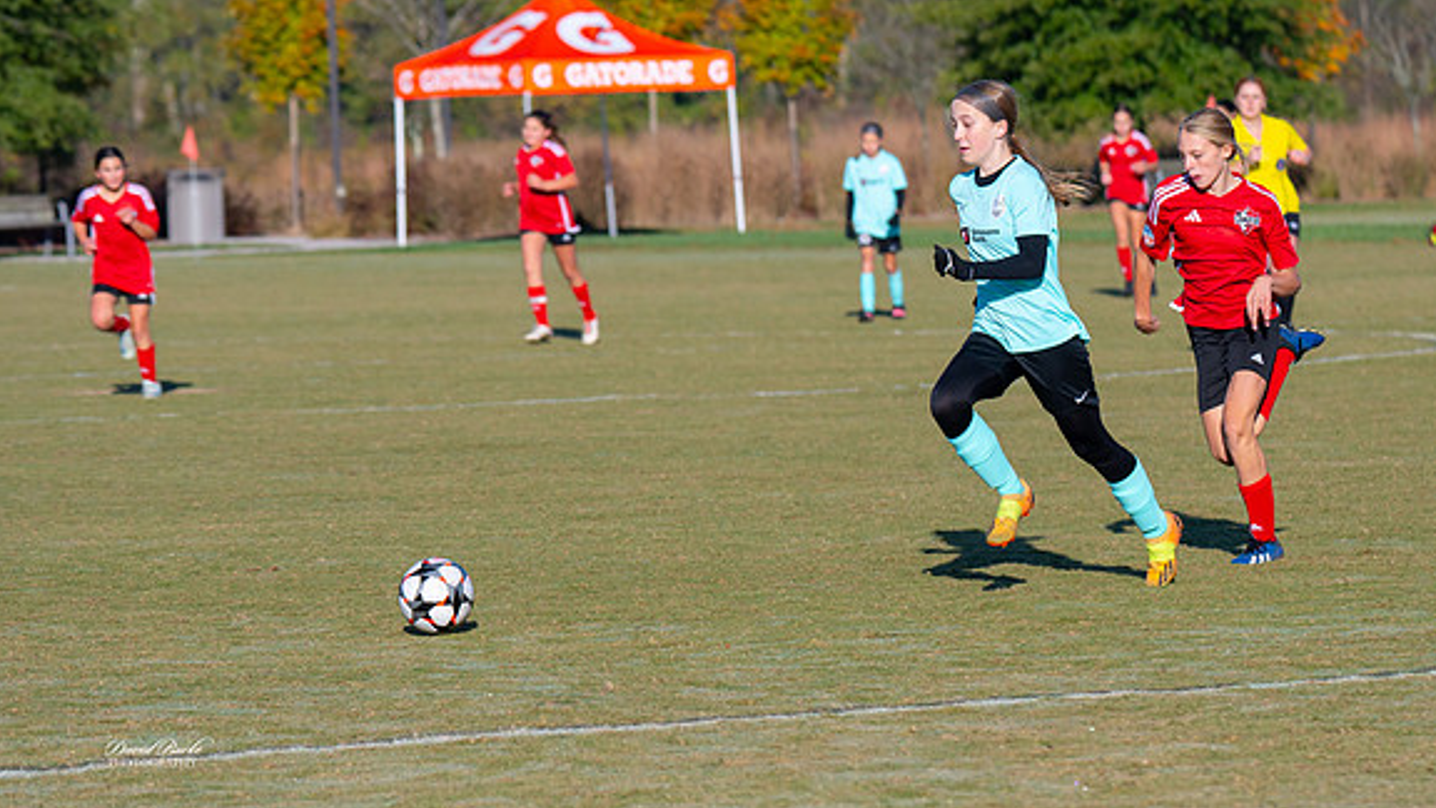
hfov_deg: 8.6
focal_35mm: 251
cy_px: 515
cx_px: 720
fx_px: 9557
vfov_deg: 4.8
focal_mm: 180
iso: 180
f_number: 5.6
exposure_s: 1/1000
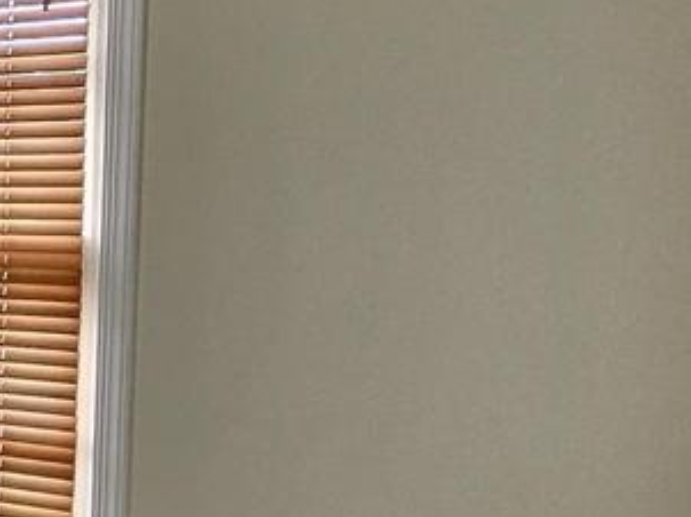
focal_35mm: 62
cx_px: -865
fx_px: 1237
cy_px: 263
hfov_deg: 16.6
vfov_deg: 23.6
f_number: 2.2
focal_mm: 2.2
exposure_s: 1/60
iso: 160
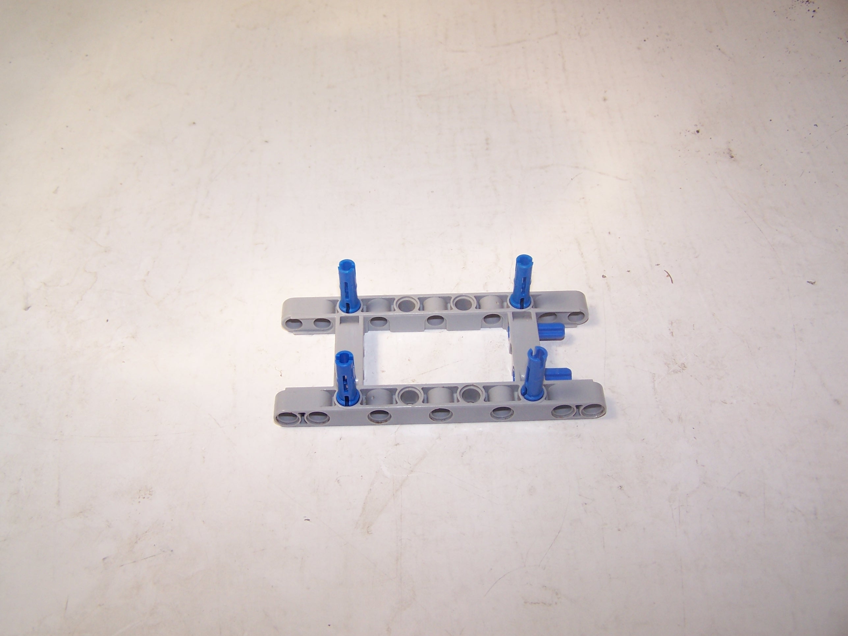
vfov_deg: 37.7
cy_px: 318
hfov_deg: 49.0
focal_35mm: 38
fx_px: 931
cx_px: 424
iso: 80
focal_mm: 6.3
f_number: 2.8
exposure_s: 1/90
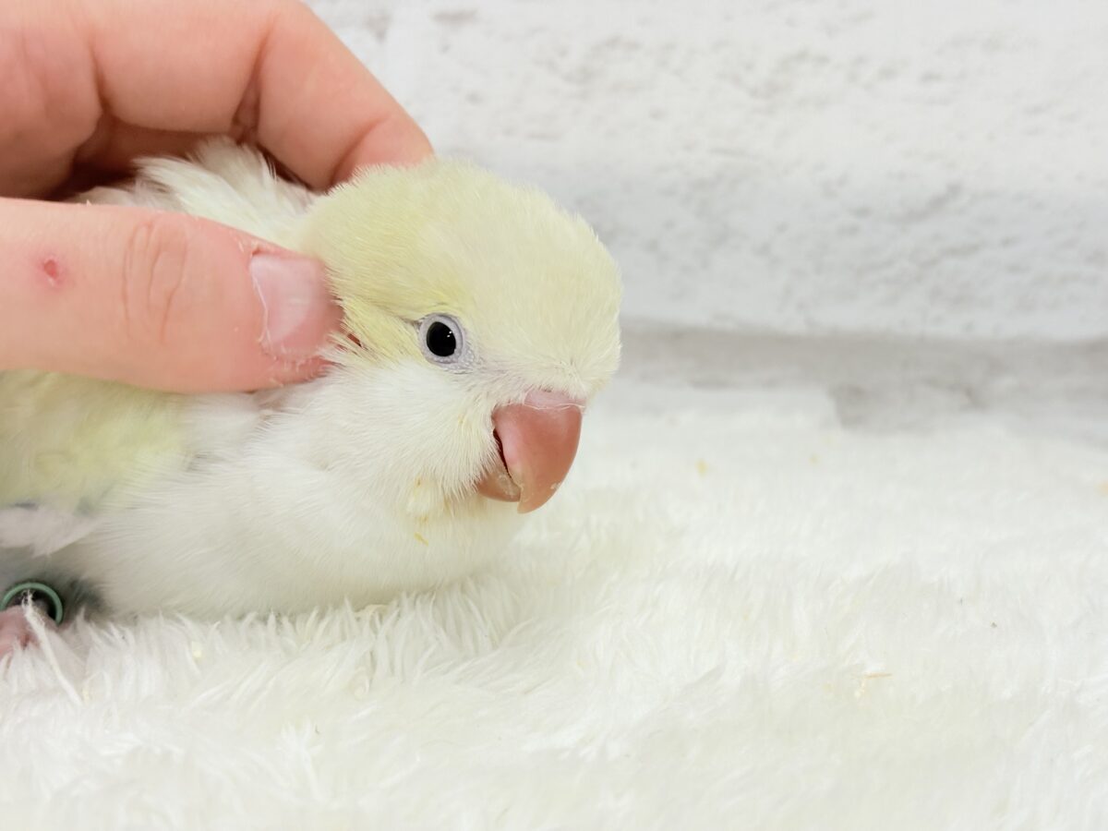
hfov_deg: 36.8
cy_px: 416
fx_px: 1664
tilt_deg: -13.1
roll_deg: -0.7
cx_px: 554
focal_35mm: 52
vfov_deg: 28.0
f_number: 1.6
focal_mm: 5.96
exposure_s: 1/50
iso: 32
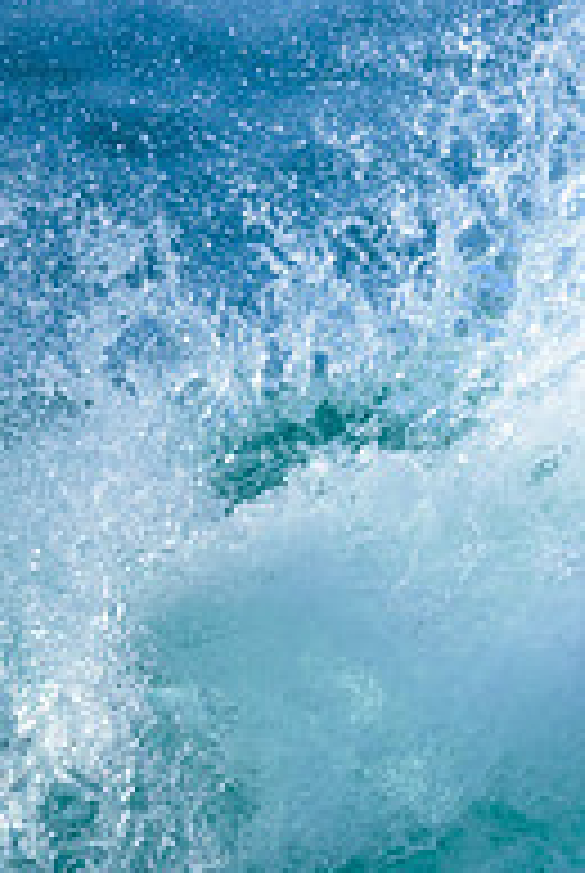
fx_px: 57972
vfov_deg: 0.9
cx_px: 1256
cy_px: 736
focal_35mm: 2387
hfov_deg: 0.6
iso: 450
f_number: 6.3
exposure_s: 1/2500
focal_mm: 800
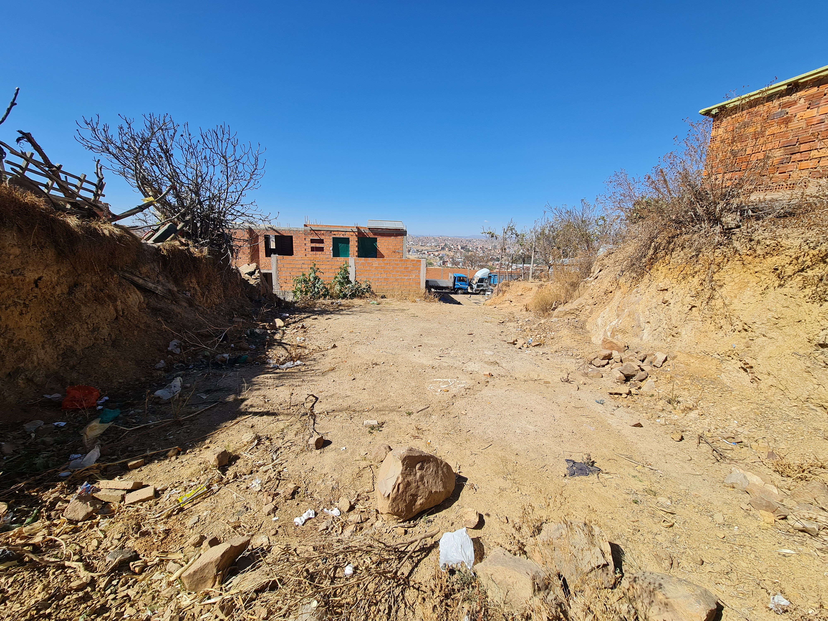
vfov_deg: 89.9
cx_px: 414
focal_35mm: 13
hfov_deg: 106.2
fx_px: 311
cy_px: 310
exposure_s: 1/1796
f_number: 2.2
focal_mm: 2.2
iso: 64
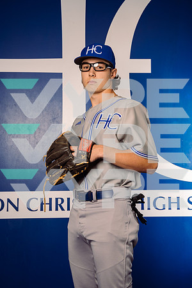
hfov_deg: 26.5
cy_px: 144
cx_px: 96
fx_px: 408
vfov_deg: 38.9
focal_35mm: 51
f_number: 5
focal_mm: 51
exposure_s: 1/250
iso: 250
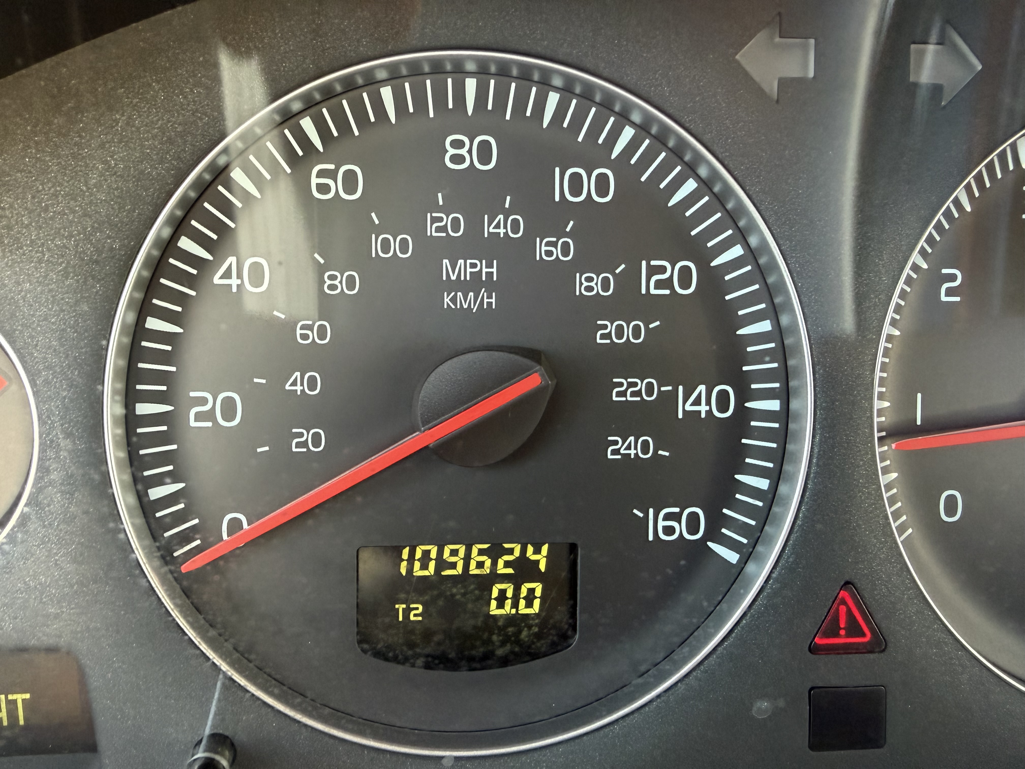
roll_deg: -2.9
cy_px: 384
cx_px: 512
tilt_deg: -18.8
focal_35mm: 24
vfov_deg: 56.8
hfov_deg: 71.6
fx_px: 711
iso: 500
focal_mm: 2.22
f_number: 2.2
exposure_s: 1/60
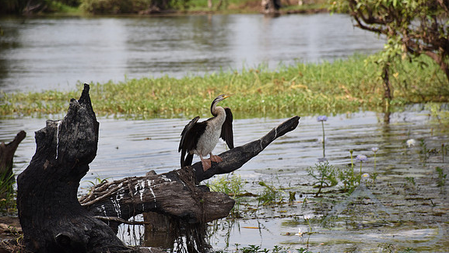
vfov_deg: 5.5
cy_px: 137
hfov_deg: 9.8
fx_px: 2632
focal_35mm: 221
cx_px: 224
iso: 200
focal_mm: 140
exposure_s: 1/640
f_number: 5.6
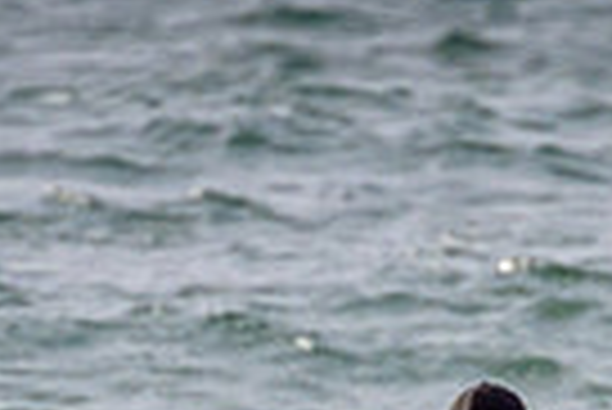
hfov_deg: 0.5
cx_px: 550
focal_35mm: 3752
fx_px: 63851
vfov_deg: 0.4
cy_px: 777
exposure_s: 1/2000
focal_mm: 800
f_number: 11
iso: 900
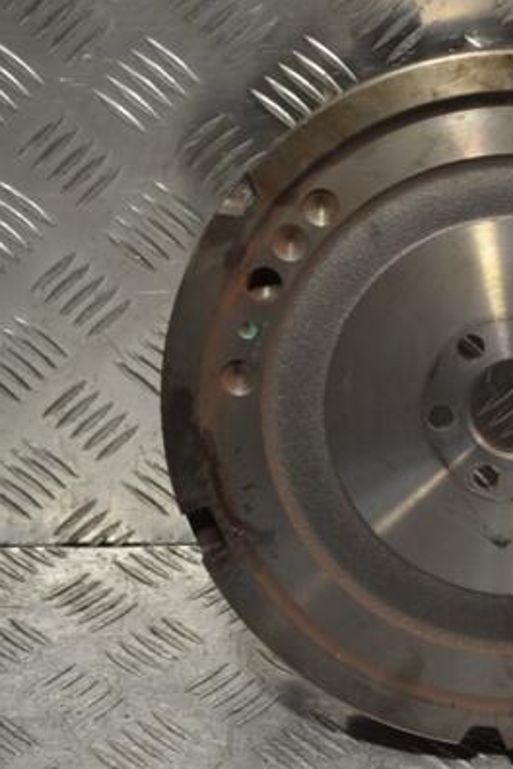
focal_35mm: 109
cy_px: 383
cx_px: 488
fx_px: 2330
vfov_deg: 18.8
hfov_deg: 12.4
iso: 400
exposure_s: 1/80
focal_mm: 48
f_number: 5.6
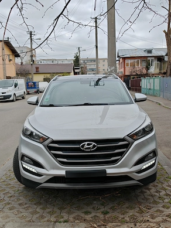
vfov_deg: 51.3
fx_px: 237
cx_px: 86
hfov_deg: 39.7
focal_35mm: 36
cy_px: 117
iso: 50
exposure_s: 1/840
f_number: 2
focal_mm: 6.83
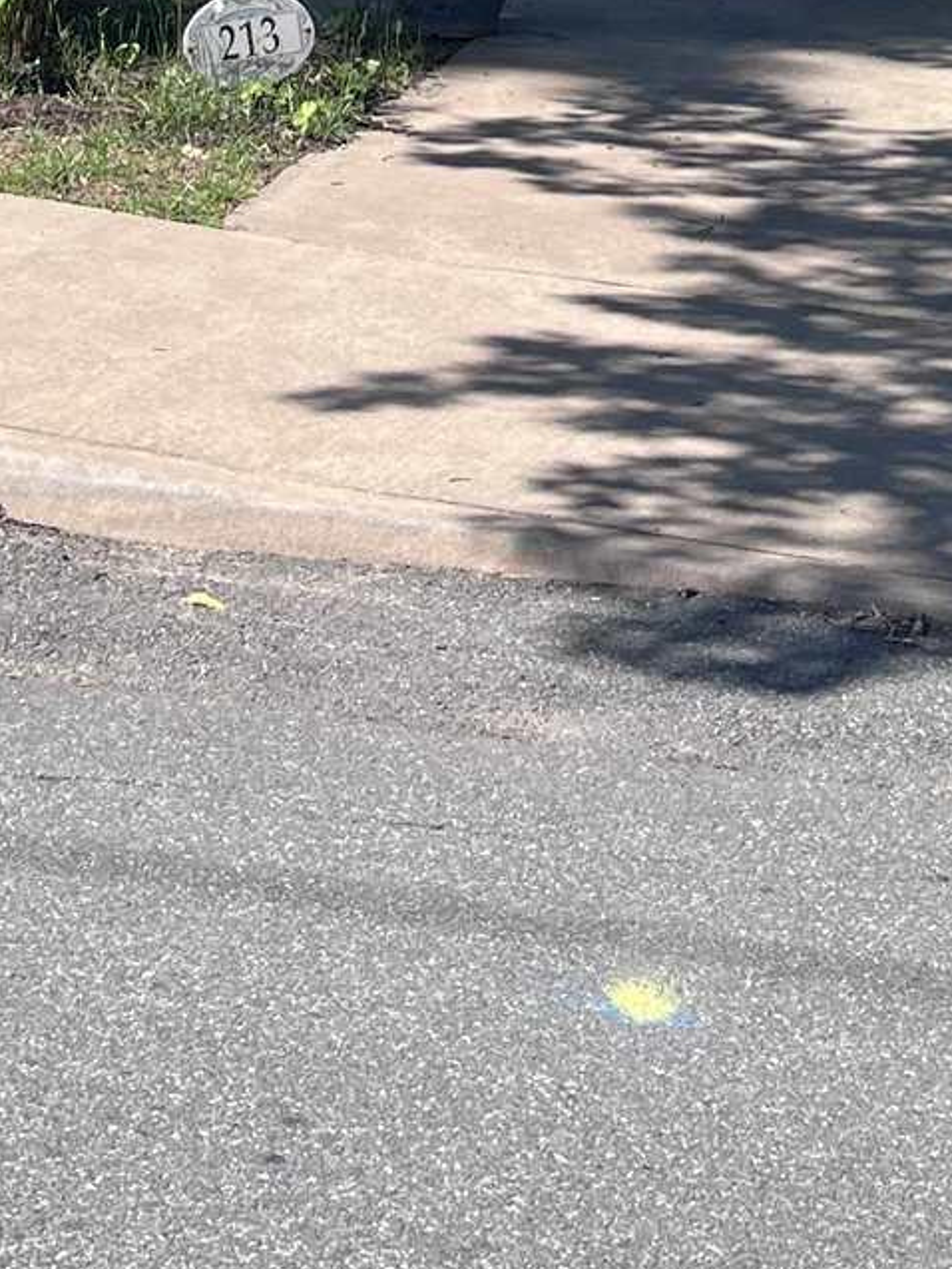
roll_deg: +0.8
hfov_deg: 15.7
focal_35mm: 94
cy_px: -853
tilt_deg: +8.9
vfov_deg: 17.7
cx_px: 458
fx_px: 3446
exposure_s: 1/1580
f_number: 1.6
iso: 50
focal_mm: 5.1
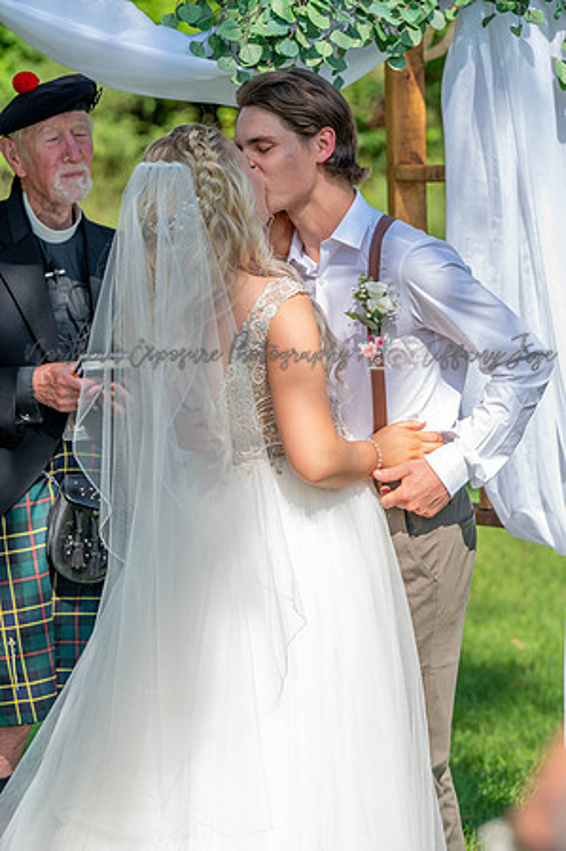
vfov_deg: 14.2
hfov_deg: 9.4
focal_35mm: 145
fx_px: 3427
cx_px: 283
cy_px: 426
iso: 200
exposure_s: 1/500
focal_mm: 145
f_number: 5.6
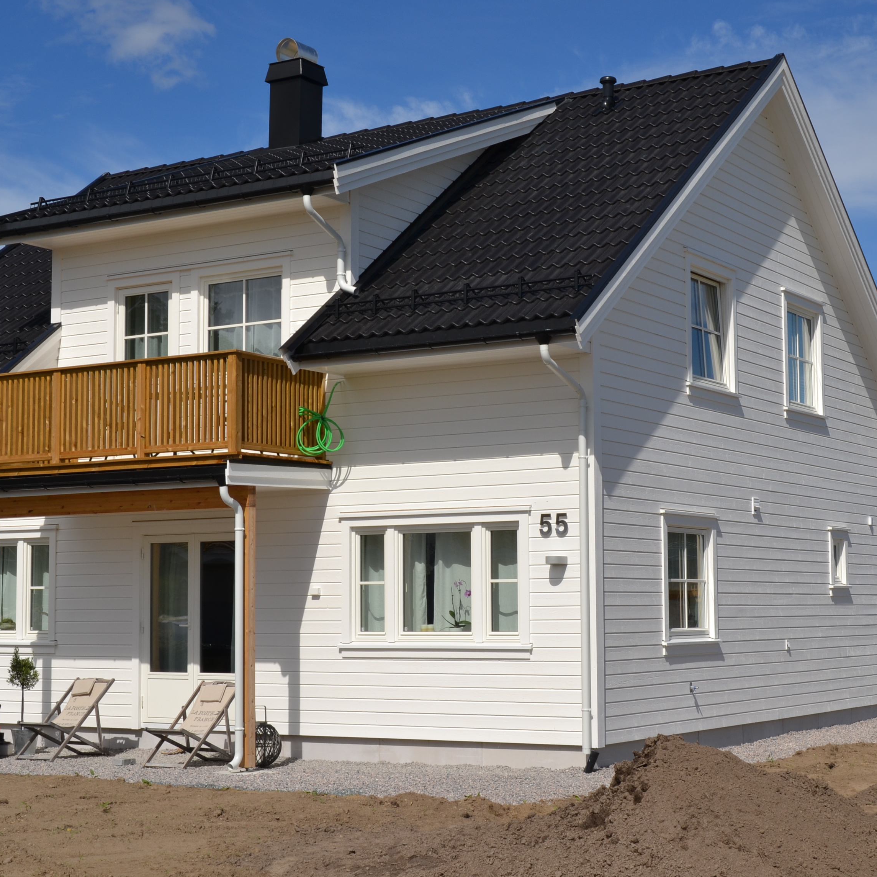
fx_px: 1710
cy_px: 438
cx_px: 439
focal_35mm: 60
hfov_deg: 28.8
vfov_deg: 28.8
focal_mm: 31
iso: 100
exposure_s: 1/200
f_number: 13
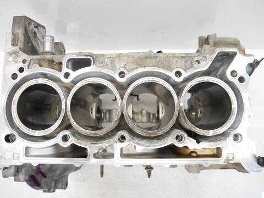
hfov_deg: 71.6
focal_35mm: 24
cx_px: 132
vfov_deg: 56.8
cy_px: 99
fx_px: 183
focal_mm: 12
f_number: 3.5
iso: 640
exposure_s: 1/60
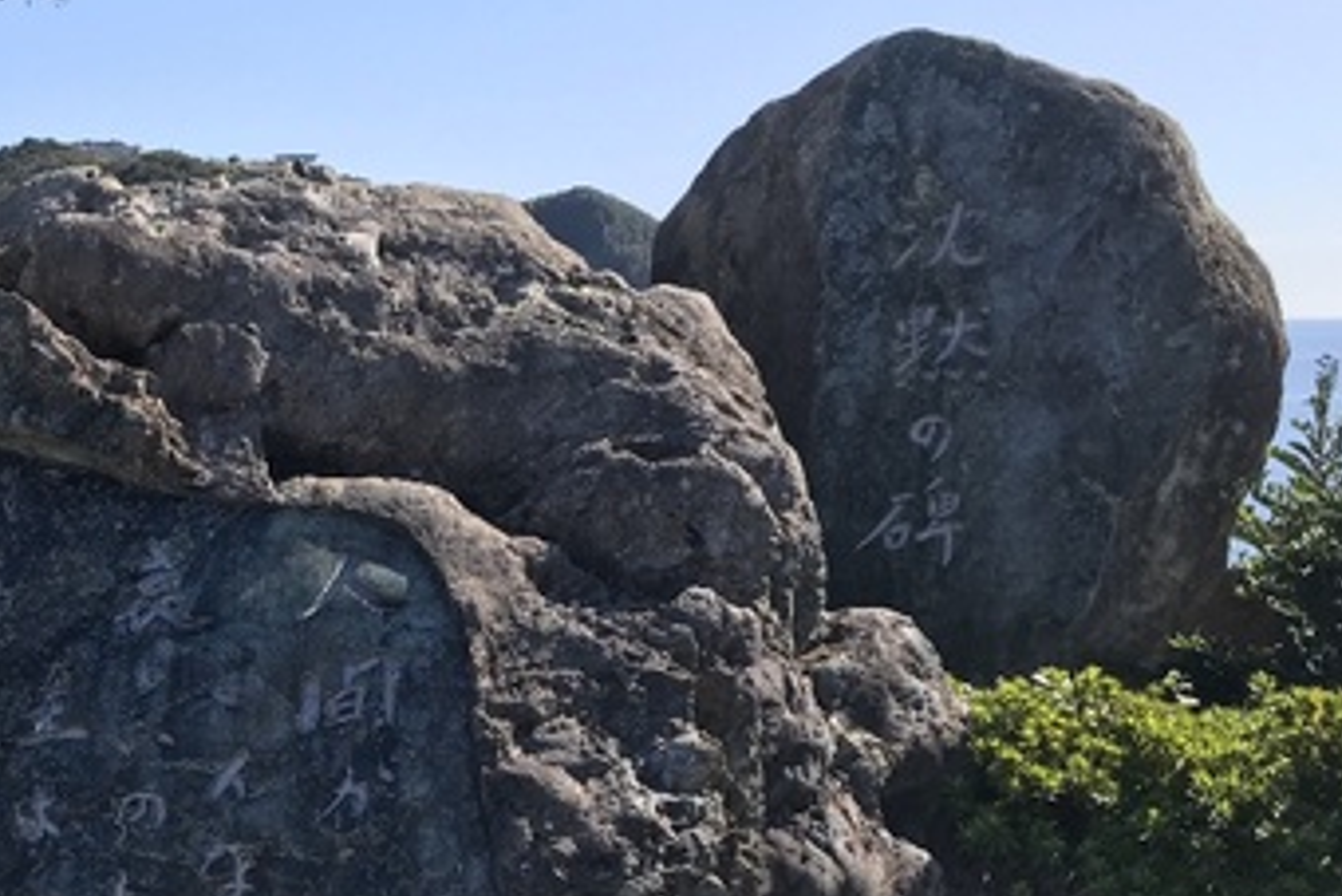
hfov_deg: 39.4
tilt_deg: -8.6
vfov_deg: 27.8
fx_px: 1790
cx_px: 261
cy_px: 632
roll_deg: +1.3
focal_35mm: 48
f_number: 1.8
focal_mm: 3.99
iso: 20
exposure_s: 1/1520
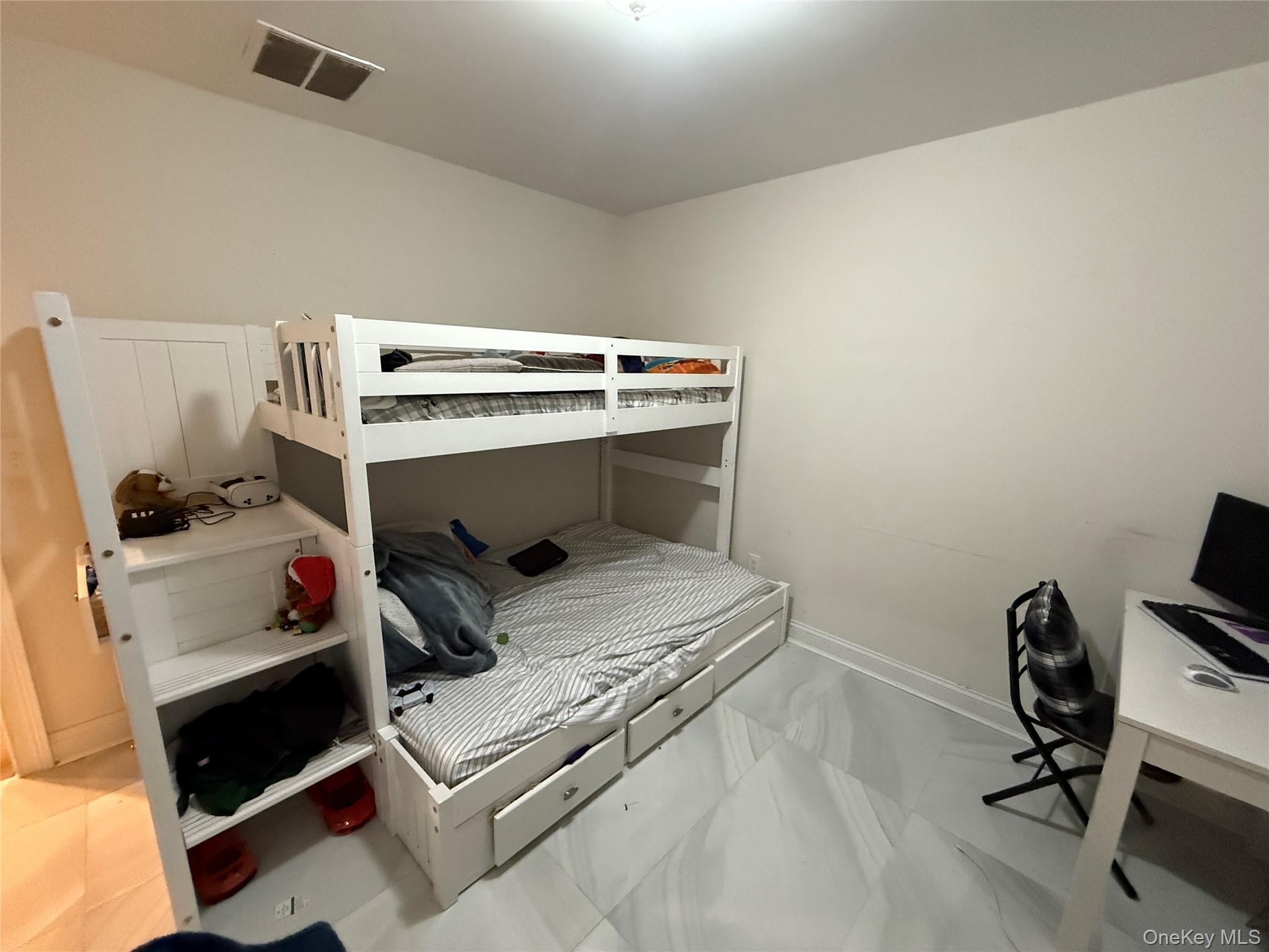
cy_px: 476
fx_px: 513
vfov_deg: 85.7
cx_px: 634
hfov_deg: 102.1
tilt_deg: -11.9
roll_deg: -2.2
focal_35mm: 14
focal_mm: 2.22
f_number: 2.2
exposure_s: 1/60
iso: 640
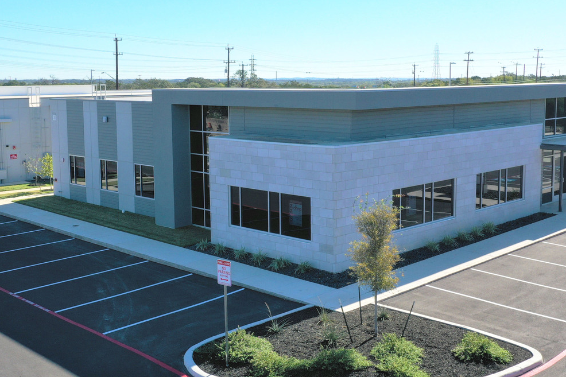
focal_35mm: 46
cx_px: 267
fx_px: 723
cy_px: 167
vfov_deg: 29.2
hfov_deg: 42.7
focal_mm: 10.26
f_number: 5.6
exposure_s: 1/500
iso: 100
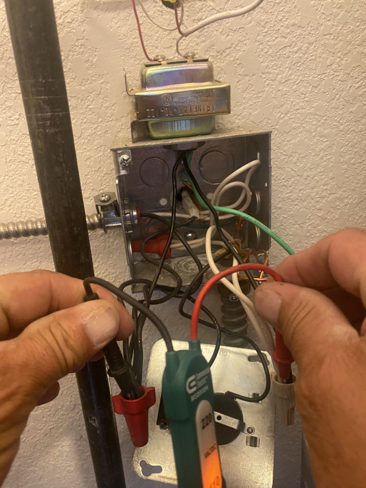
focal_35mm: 26
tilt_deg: -21.1
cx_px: 183
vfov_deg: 67.3
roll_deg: +5.8
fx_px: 366
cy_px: 244
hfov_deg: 53.1
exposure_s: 1/30
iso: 500
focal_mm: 4.25
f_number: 1.8
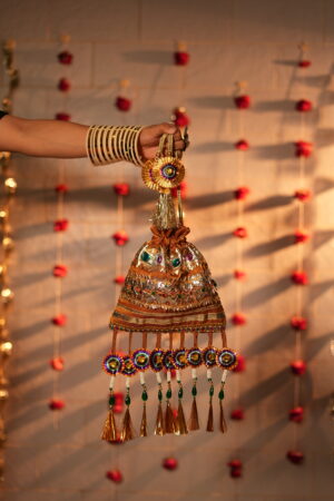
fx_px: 696
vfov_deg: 39.6
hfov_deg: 27.0
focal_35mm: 50
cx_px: 167
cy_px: 250
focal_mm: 50
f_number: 2
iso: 160
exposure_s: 1/100
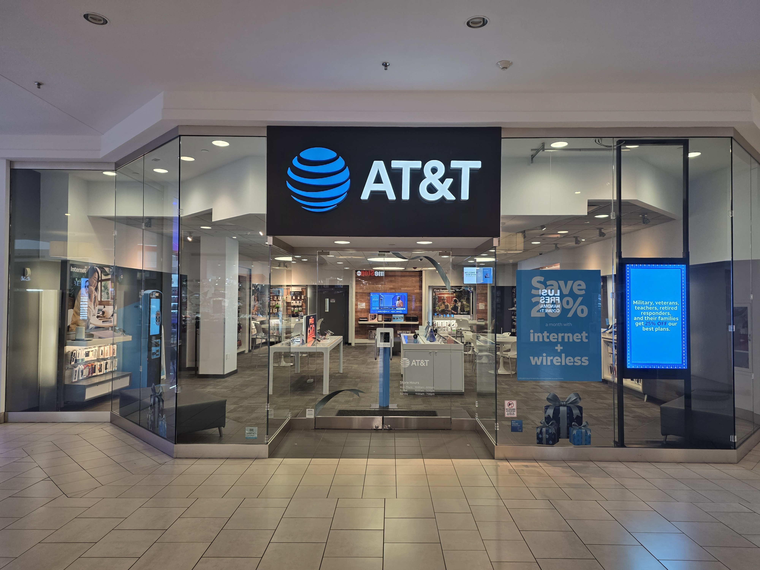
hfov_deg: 73.9
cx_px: 380
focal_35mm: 23
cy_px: 285
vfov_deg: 58.9
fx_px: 505
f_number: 1.7
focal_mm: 6.3
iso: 160
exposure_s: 1/120
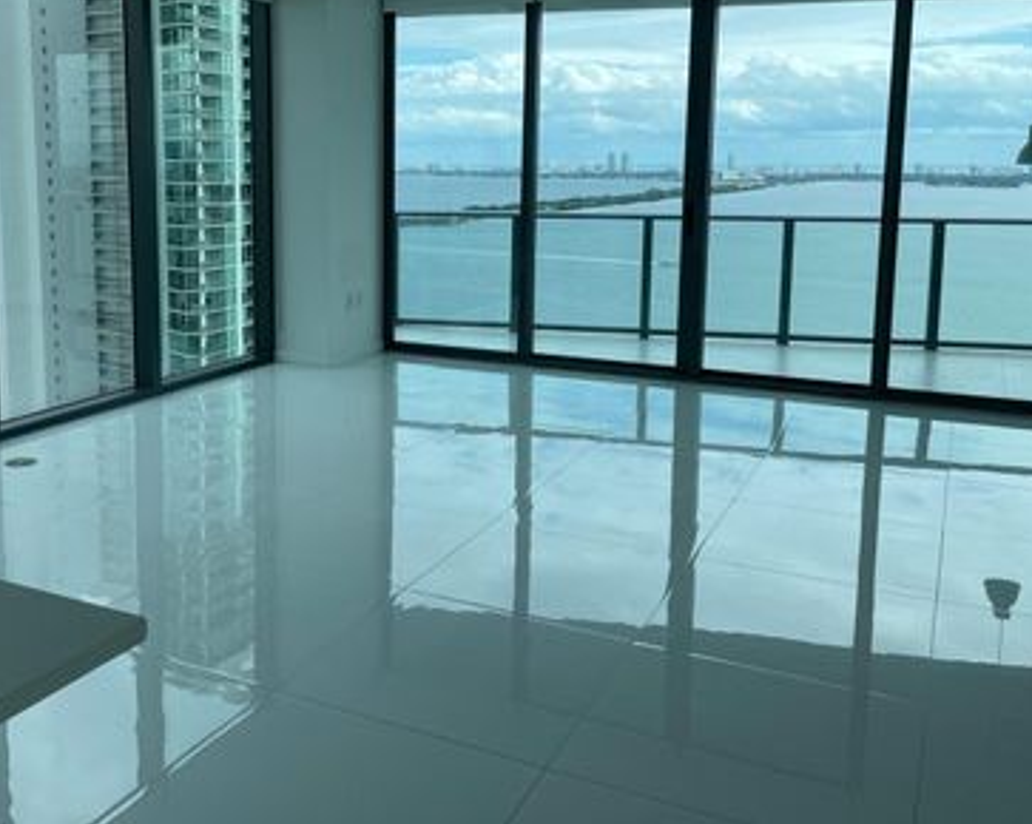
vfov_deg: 41.9
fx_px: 1068
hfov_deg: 50.9
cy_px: 314
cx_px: 370
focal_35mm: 35
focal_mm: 4.2
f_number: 1.6
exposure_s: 1/2681
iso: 32
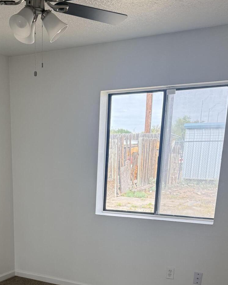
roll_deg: +0.4
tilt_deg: -16.9
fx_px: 422
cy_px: 282
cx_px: 29
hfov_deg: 29.2
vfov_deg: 34.2
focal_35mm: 50
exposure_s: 1/243
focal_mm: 6.76
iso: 160
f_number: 1.78
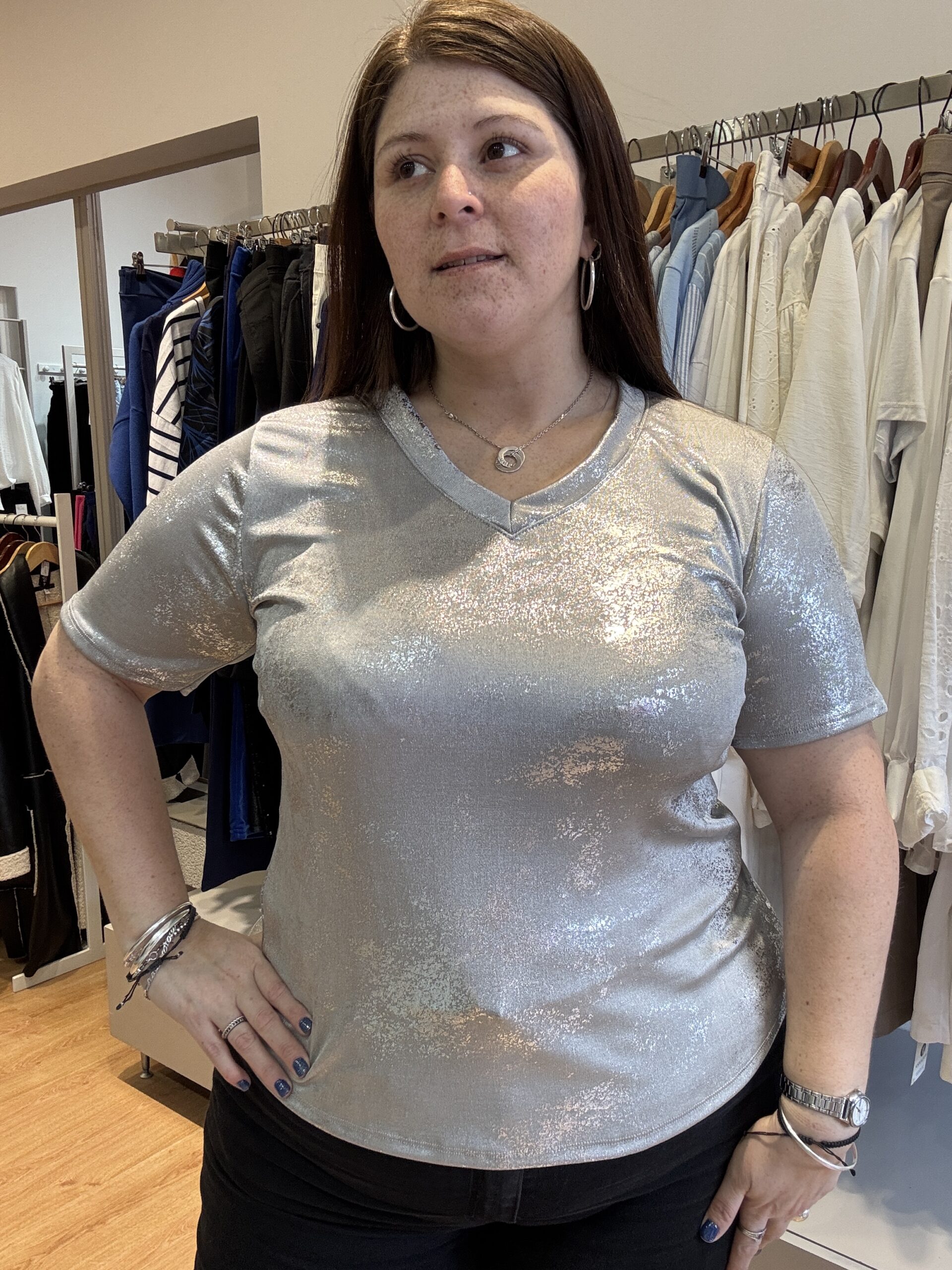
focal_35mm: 30
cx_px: 476
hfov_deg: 46.8
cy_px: 635
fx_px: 1100
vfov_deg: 60.0
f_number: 1.9
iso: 64
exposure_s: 1/50
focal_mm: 2.69
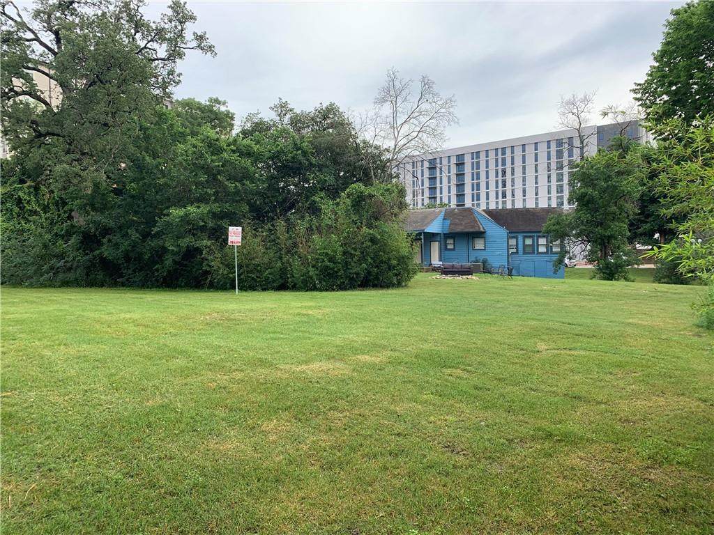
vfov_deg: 53.1
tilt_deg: -3.0
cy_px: 268
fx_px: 536
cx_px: 357
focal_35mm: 26
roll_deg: +1.6
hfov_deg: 67.3
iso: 25
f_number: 1.8
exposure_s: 1/500
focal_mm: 4.25
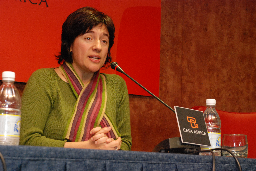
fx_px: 662
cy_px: 86
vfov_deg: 14.7
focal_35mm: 93
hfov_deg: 21.9
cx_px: 128
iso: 1250
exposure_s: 1/60
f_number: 8
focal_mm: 62
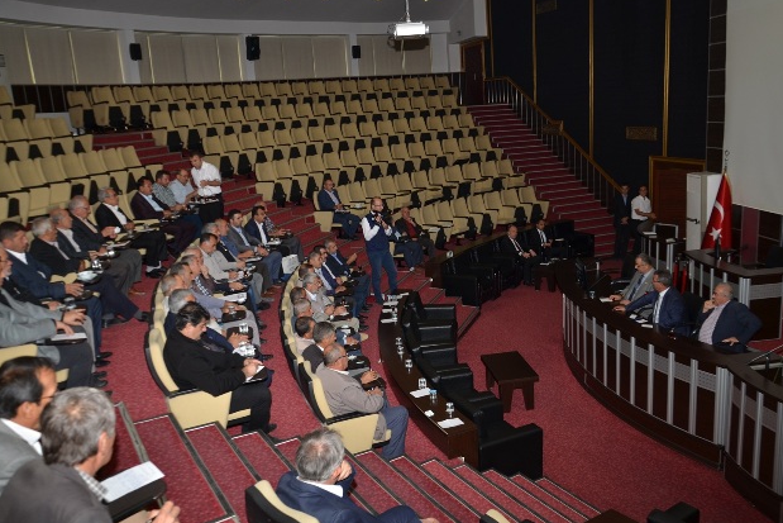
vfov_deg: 40.5
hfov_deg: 57.9
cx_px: 402
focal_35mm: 33
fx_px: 707
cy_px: 262
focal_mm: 21
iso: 250
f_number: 5
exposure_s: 1/60
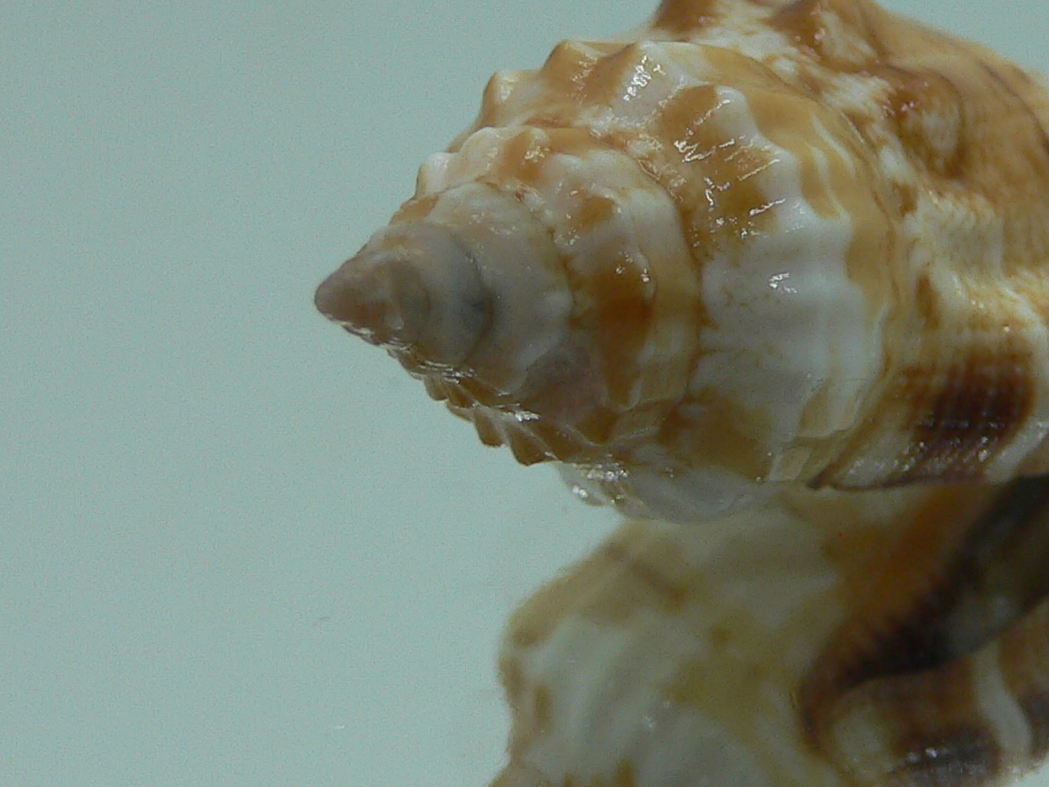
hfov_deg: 25.2
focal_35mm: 77
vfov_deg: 19.1
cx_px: 711
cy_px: 364
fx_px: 2333
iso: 80
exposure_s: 1/60
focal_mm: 4.6
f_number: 2.8
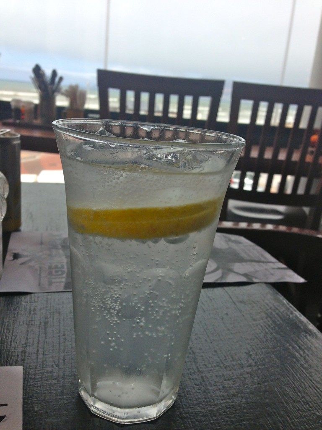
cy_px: 215
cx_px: 161
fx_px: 409
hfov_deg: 42.9
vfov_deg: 55.4
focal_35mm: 33
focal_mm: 4.12
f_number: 2.4
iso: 50
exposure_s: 1/1130
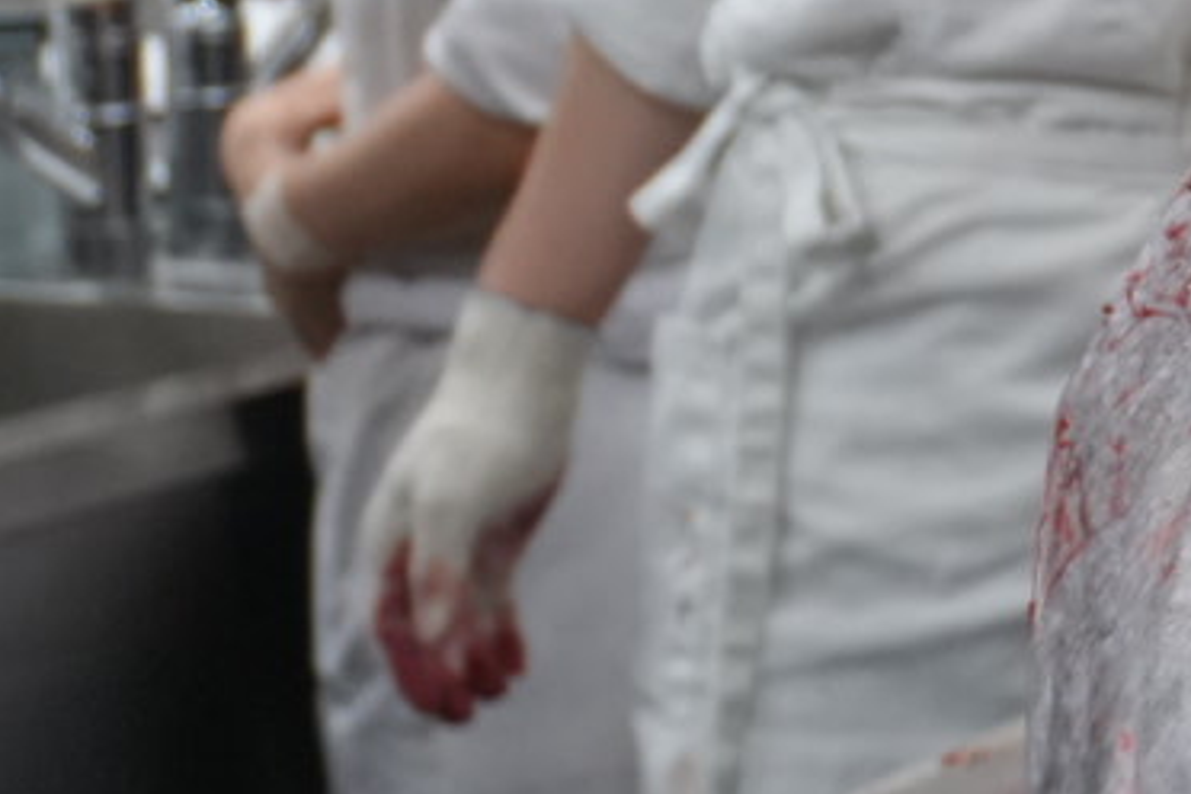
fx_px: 5398
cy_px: 176
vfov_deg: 8.4
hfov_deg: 11.6
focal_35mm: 163
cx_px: 2196
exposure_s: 1/160
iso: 1000
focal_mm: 25
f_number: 4.5
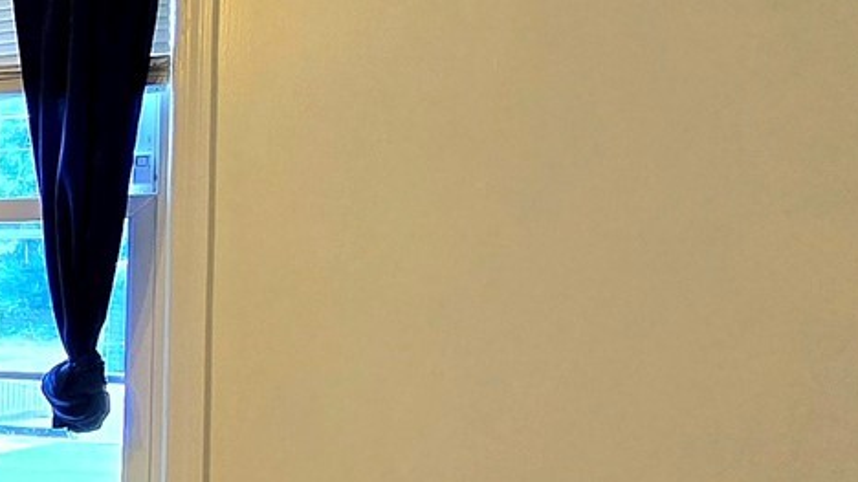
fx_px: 1410
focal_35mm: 62
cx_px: -761
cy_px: 308
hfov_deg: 20.6
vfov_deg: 19.4
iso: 100
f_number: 2.2
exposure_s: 1/60.2
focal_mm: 2.2
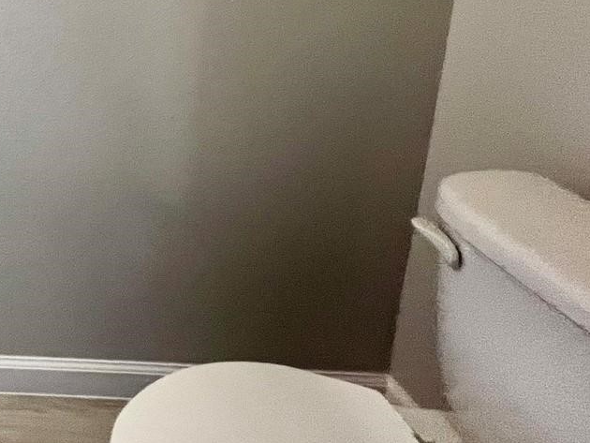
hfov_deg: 38.8
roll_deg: -0.2
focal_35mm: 33
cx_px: -134
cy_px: -79
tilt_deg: -10.6
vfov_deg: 34.9
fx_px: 563
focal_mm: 1.57
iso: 200
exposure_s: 1/120
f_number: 1.8
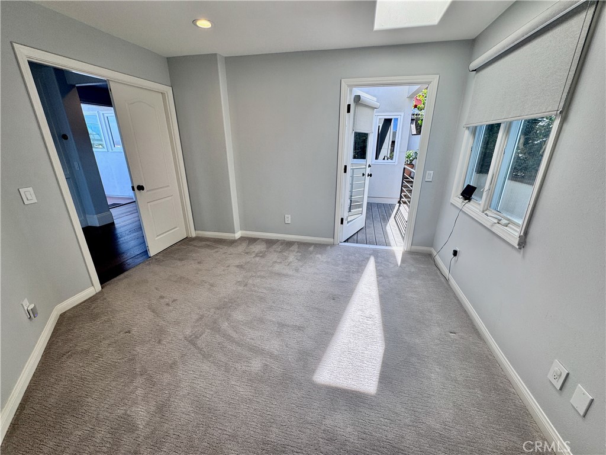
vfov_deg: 85.7
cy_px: 228
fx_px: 245
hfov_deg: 102.1
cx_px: 303
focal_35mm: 14
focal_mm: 2.22
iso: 40
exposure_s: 1/202
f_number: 2.2
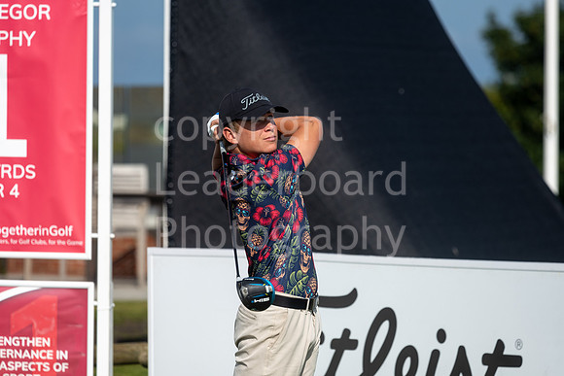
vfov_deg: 4.6
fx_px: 4701
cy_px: 188
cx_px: 282
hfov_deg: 6.9
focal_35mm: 300
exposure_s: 1/1600
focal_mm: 300
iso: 160
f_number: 5.6
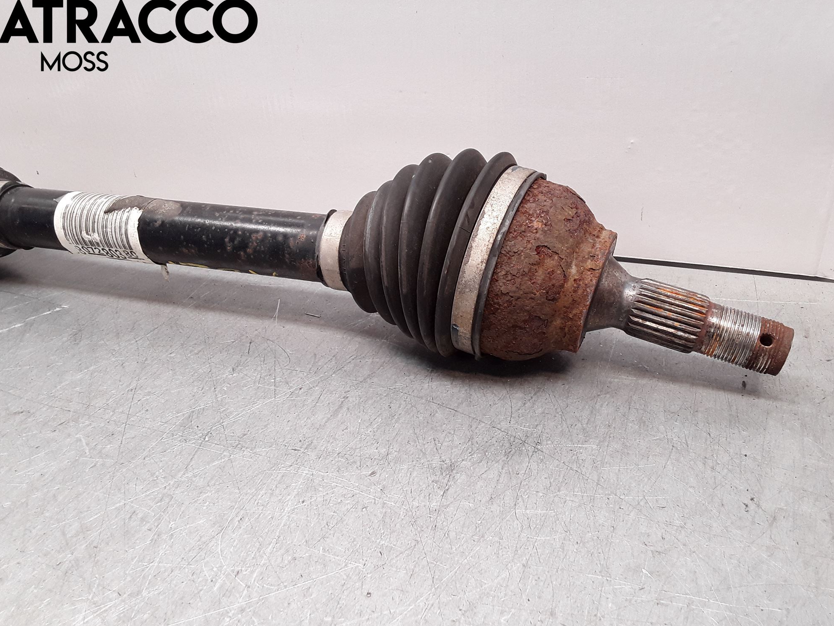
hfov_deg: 61.6
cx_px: 430
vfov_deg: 48.2
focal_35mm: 29
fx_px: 699
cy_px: 322
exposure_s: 1/50
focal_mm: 2.91
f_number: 1.9
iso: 50
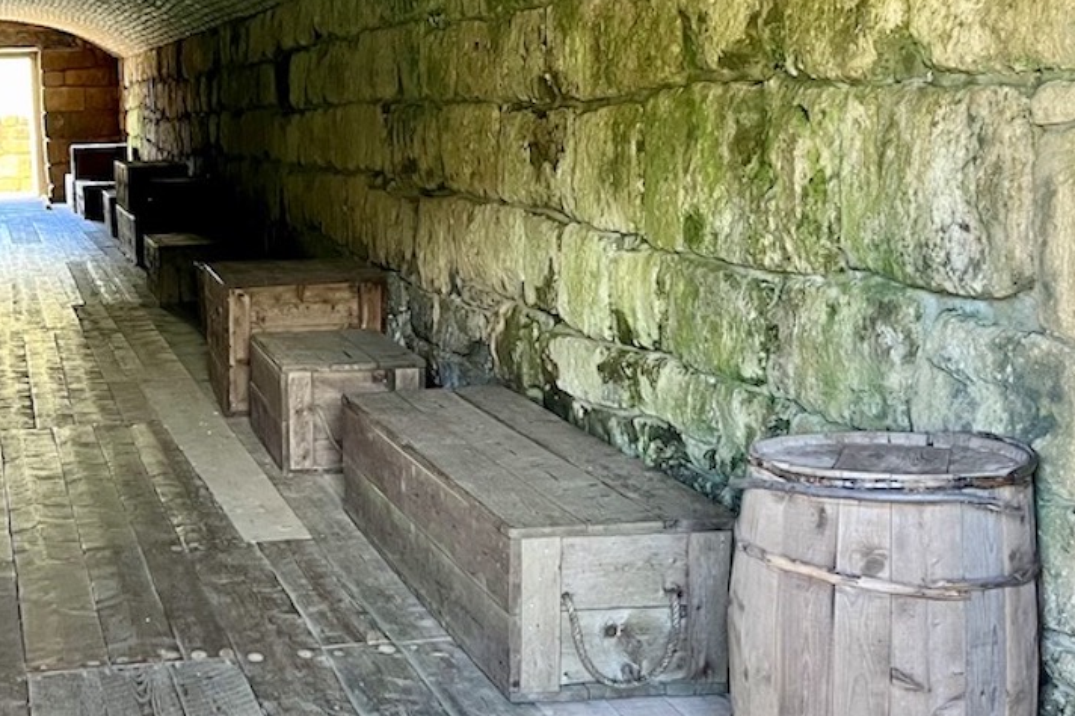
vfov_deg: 23.8
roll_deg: +3.3
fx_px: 1701
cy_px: 357
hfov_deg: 34.0
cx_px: 207
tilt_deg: -9.1
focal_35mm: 57
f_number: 1.5
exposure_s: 1/63
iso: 125
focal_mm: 5.7
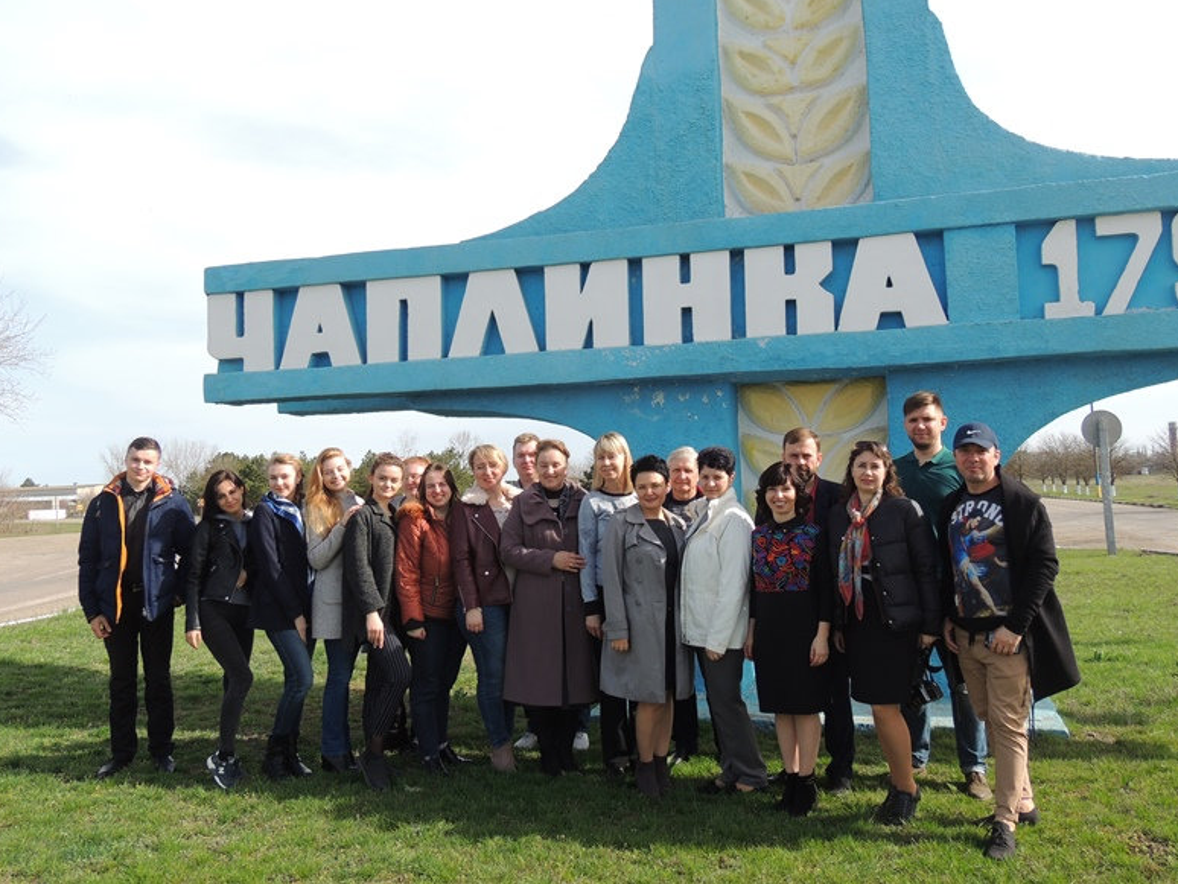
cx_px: 591
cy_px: 429
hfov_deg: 58.3
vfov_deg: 45.5
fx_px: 1055
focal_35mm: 31
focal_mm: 5.3
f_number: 3.1
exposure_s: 1/800
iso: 100
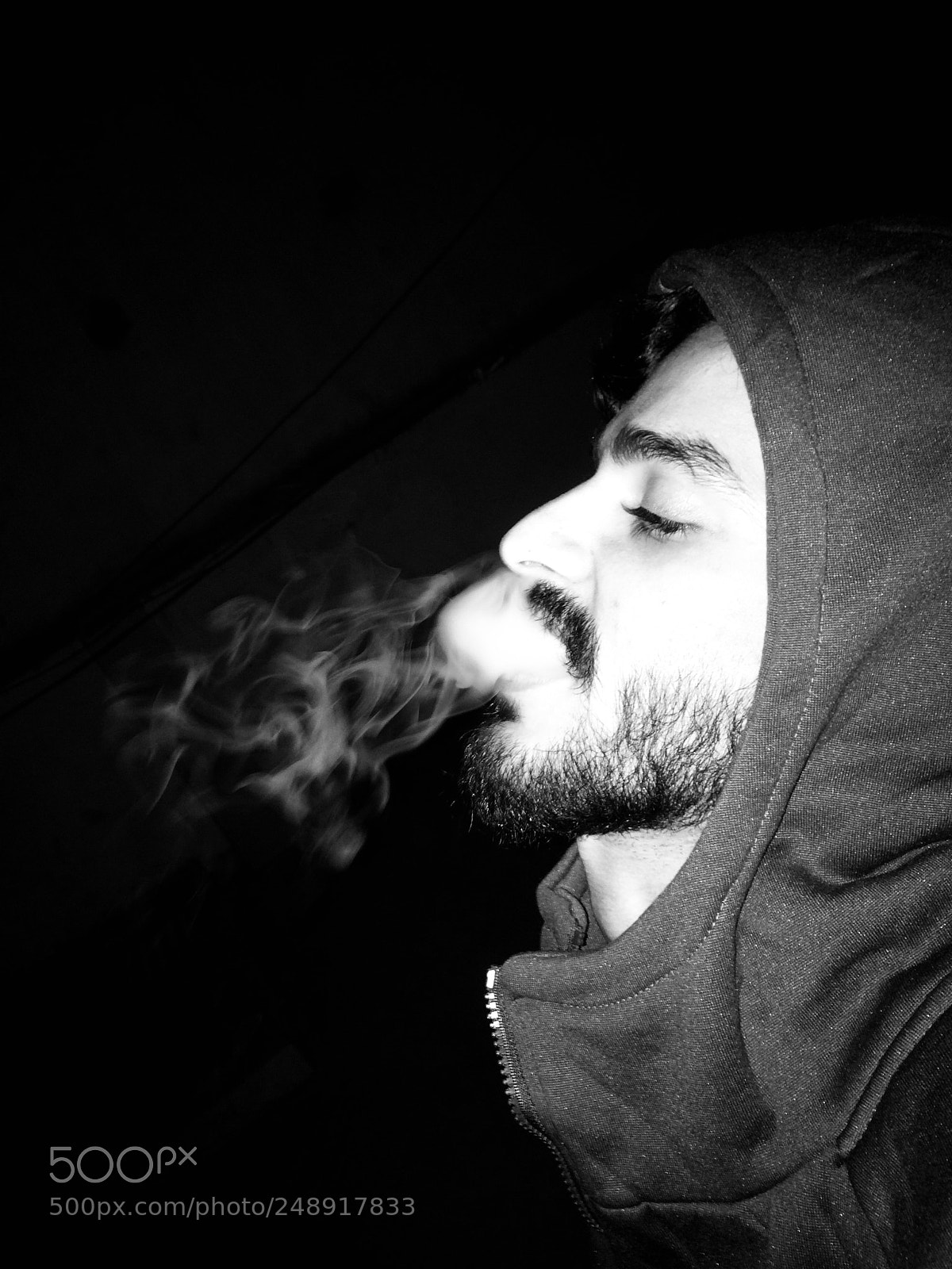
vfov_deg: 61.7
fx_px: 1063
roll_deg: +31.8
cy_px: 634
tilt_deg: -17.6
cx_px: 476
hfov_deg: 48.2
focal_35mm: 29
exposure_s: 1/17
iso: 80
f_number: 2.2
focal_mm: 4.15
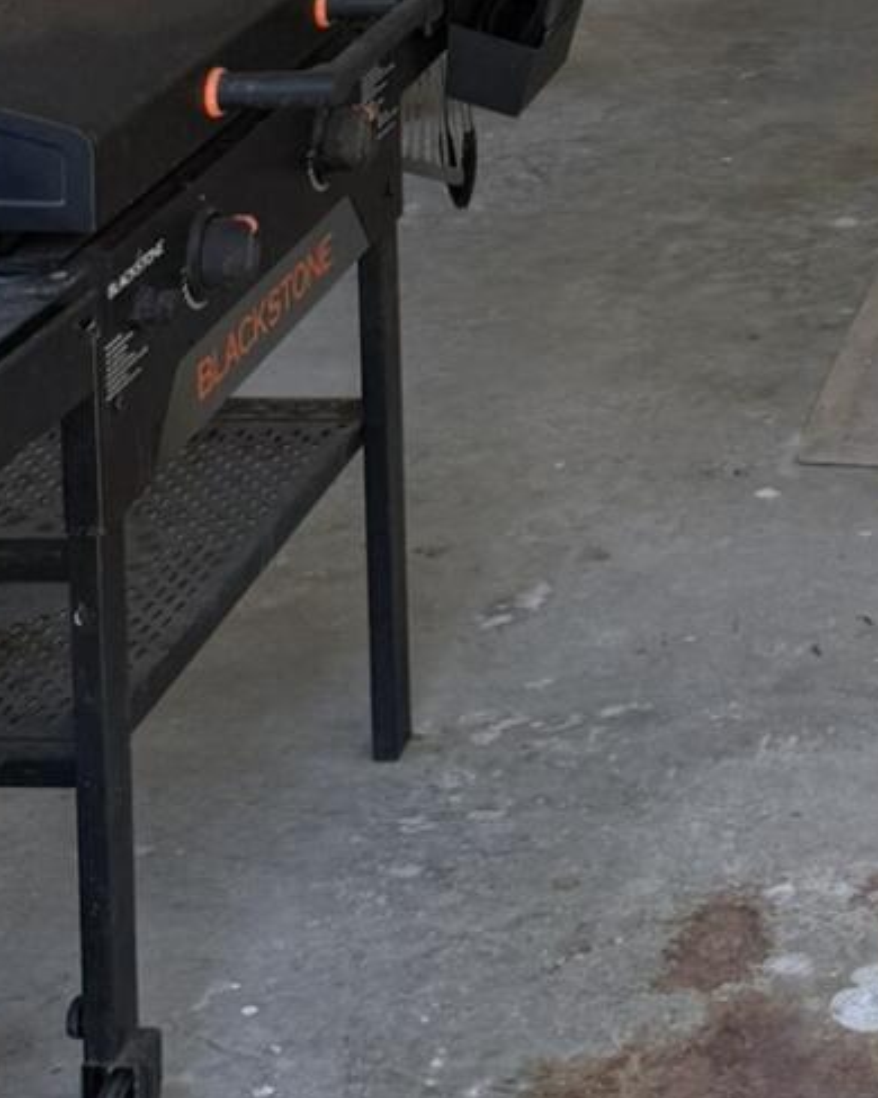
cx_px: 1299
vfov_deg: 17.7
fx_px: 3120
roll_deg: +0.3
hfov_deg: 14.9
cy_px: -598
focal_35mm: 96
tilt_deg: -3.7
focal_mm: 6.76
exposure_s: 1/121
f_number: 1.78
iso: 50
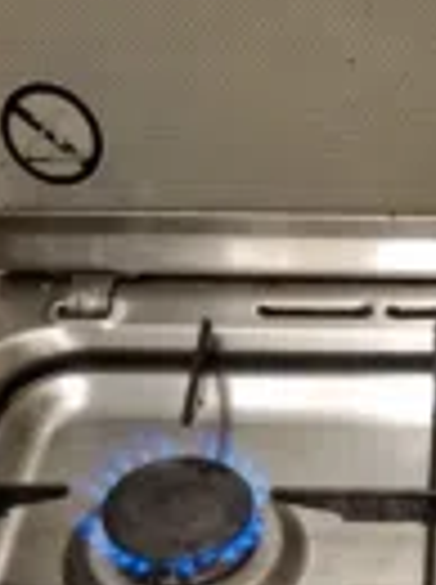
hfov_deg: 20.0
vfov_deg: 24.6
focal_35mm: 71
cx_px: 440
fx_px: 1196
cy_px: 720
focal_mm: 5.54
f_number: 1.8
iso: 250
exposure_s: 1/50
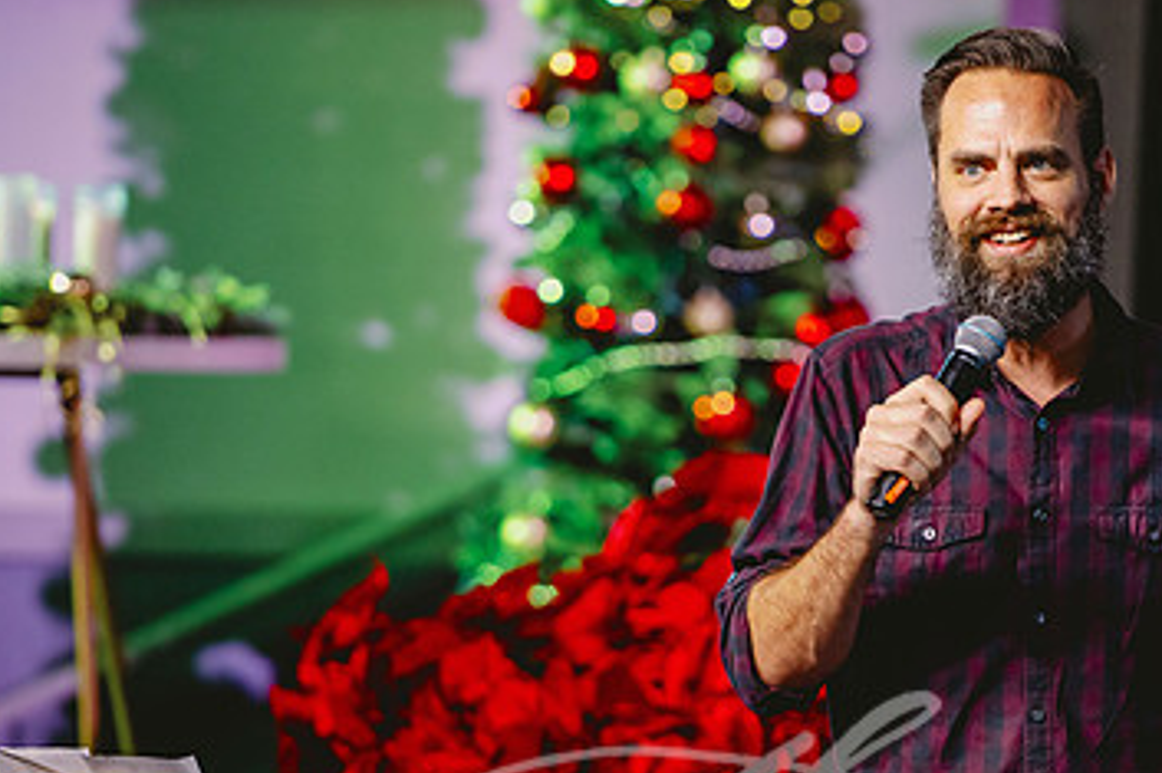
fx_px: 10614
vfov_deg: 4.2
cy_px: 505
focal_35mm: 329
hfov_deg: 6.3
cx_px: 751
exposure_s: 1/250
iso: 1250
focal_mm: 200
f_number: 2.8
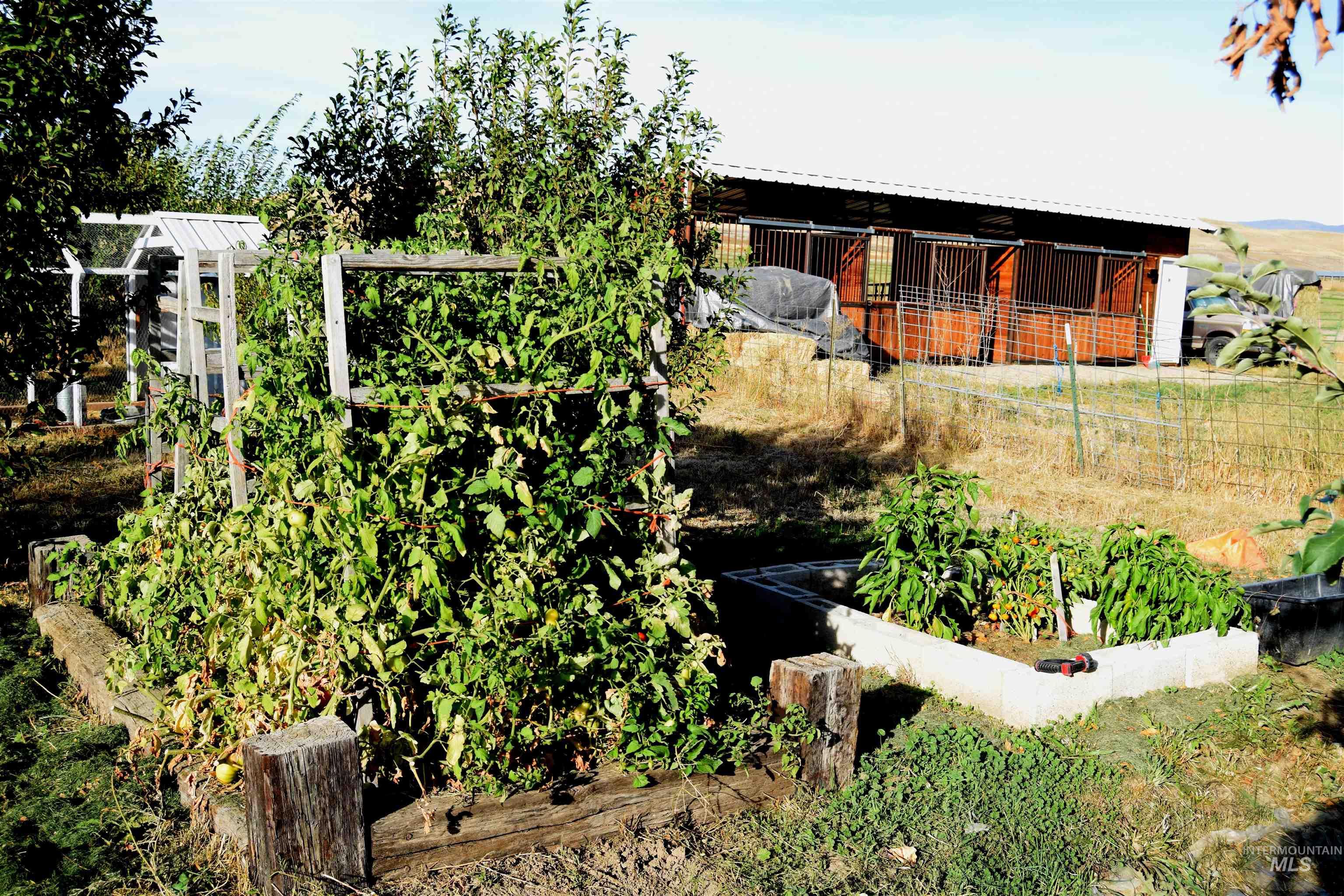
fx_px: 1288
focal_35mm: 34
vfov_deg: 38.4
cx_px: 672
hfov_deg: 55.1
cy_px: 448
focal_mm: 23
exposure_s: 1/200
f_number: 7.1
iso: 400
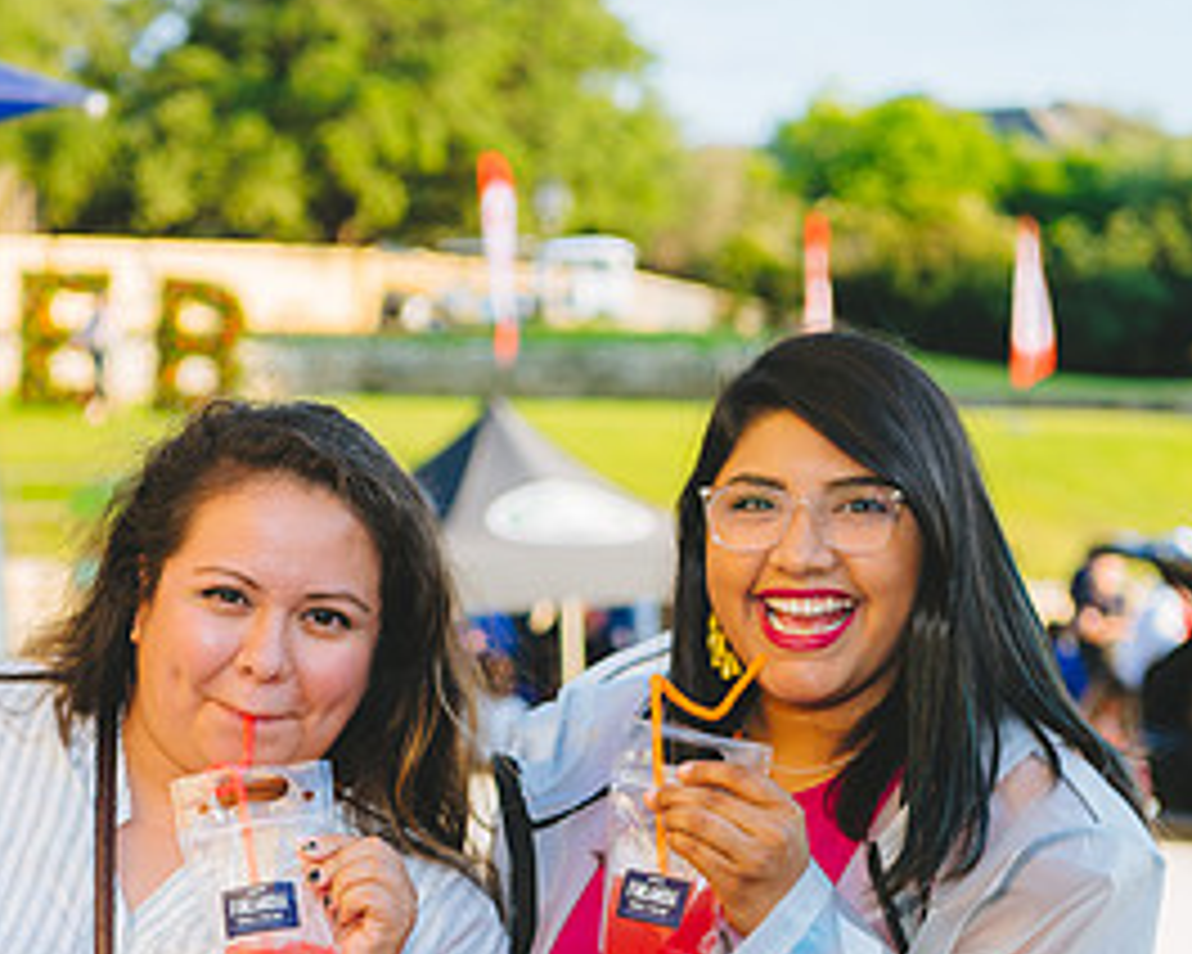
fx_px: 3775
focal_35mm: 107
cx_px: 427
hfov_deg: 17.9
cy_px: 835
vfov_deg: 14.3
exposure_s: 1/160
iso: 64
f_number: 3.5
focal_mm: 52
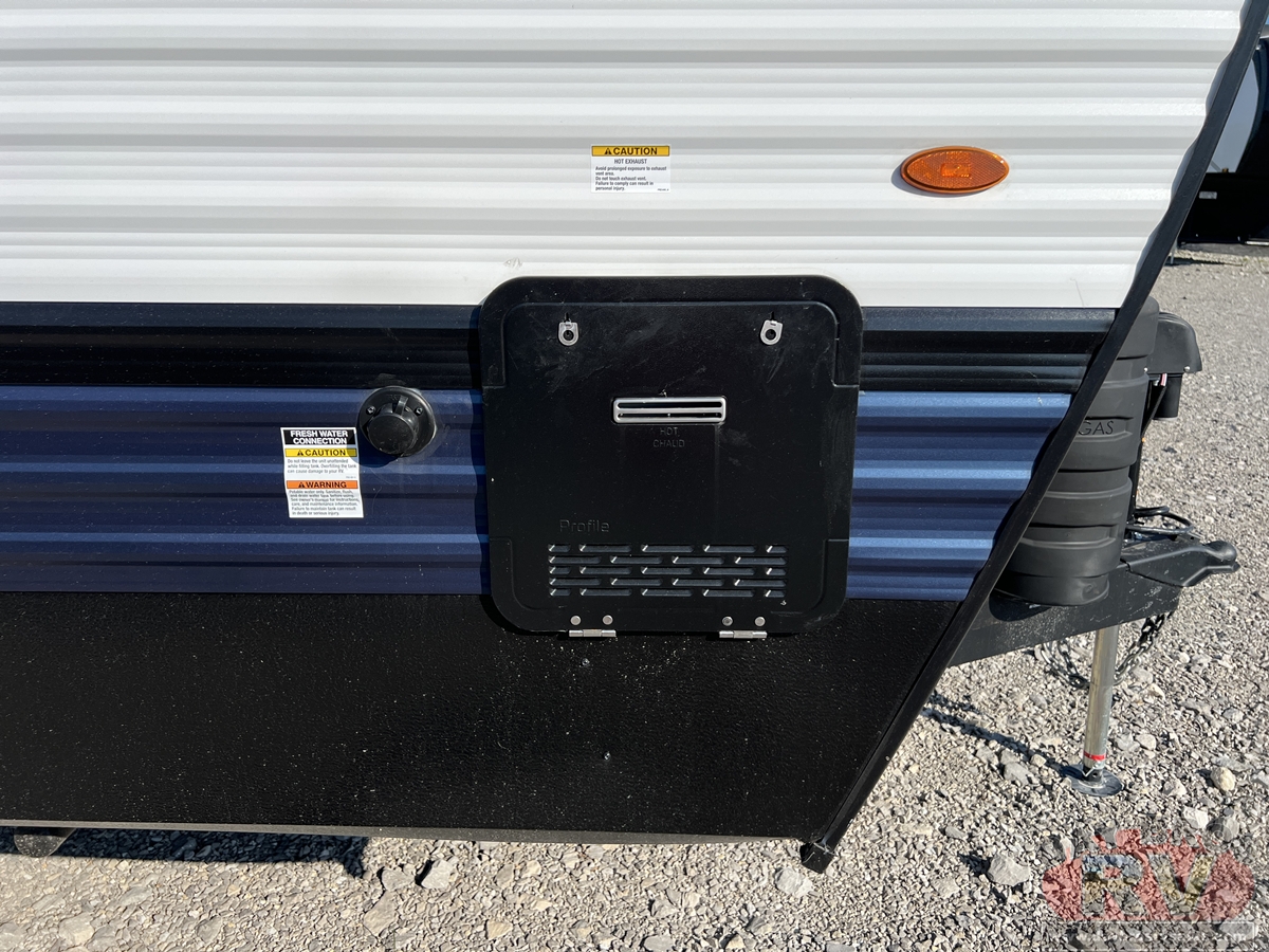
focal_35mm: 26
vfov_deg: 53.1
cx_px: 634
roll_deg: -2.0
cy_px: 476
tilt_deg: -17.8
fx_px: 953
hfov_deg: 67.3
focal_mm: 5.7
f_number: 1.5
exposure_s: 1/5587
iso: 50
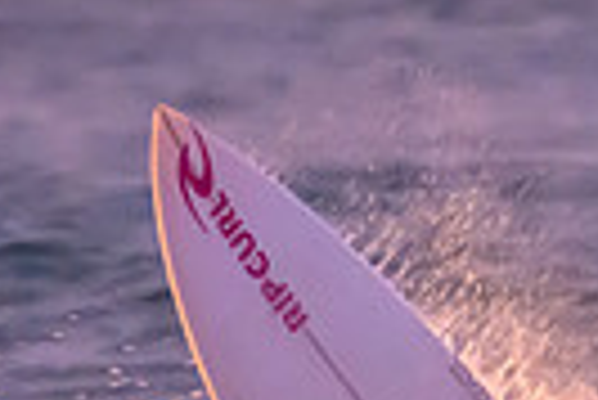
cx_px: 856
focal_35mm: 4989
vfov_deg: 0.3
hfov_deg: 0.4
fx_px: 82962
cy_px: 660
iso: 25600
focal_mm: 1000
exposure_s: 1/400
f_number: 11
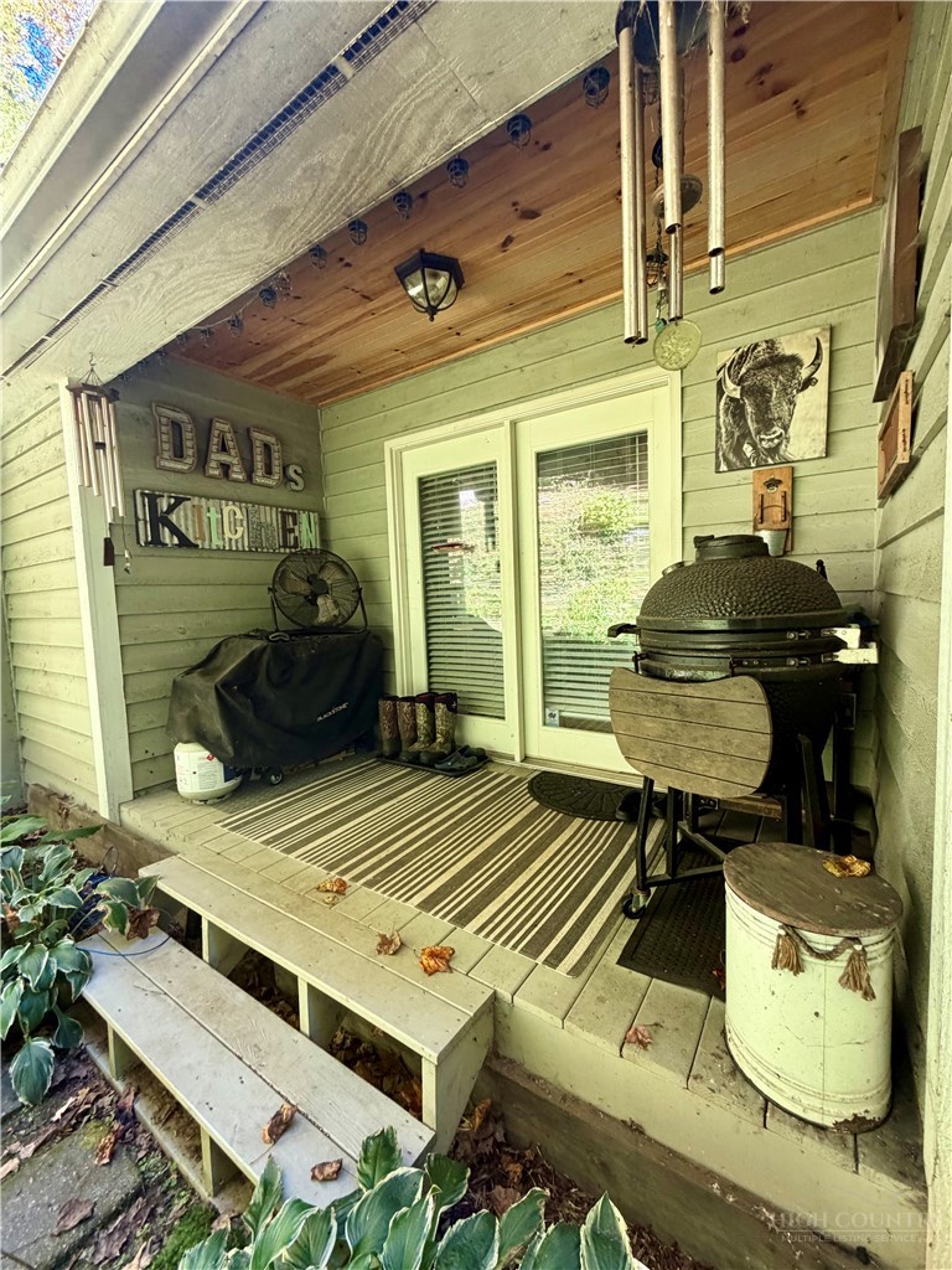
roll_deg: +1.1
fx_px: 513
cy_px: 635
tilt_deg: -5.5
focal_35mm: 14
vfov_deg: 102.1
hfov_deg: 85.7
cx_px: 476
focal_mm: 2.22
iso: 200
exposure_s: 1/121
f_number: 2.2
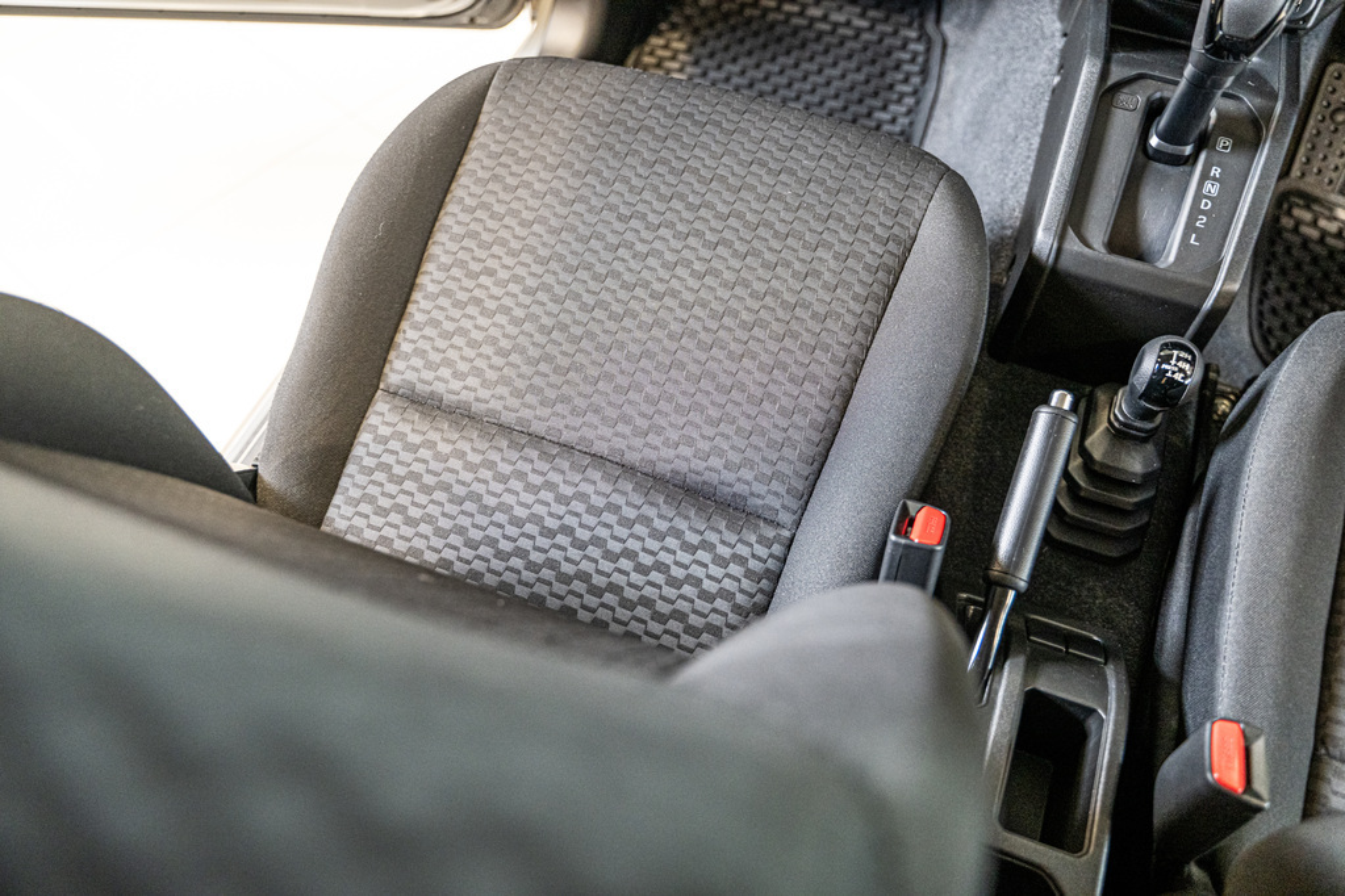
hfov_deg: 61.9
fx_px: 1121
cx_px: 672
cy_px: 448
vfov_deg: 43.6
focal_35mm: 30
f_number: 2.8
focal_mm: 30
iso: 1600
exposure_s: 1/125
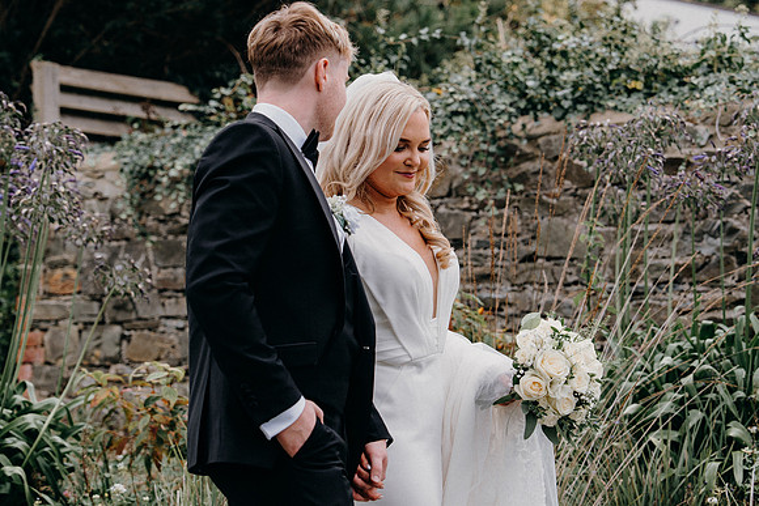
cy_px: 253
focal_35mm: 102
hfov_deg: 20.0
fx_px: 2151
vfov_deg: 13.4
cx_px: 380
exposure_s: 1/250
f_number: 3.5
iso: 125
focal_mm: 68
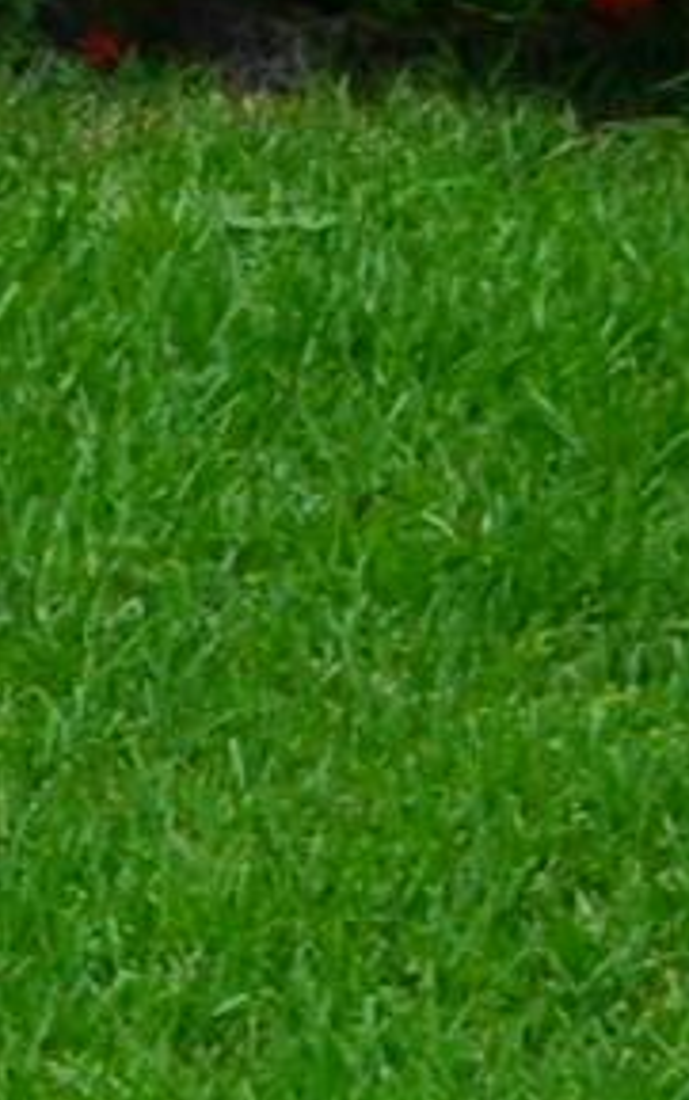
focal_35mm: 348
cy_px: -900
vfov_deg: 5.9
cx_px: -4465
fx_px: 10440
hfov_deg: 3.1
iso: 400
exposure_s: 1/200
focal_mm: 22
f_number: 10
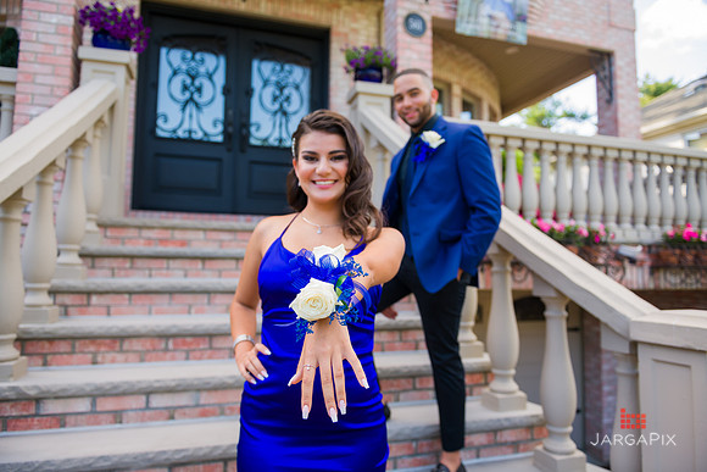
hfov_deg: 73.7
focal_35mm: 24
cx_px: 354
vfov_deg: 53.2
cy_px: 236
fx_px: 471
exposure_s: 1/200
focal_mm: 24
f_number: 3.2
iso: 200
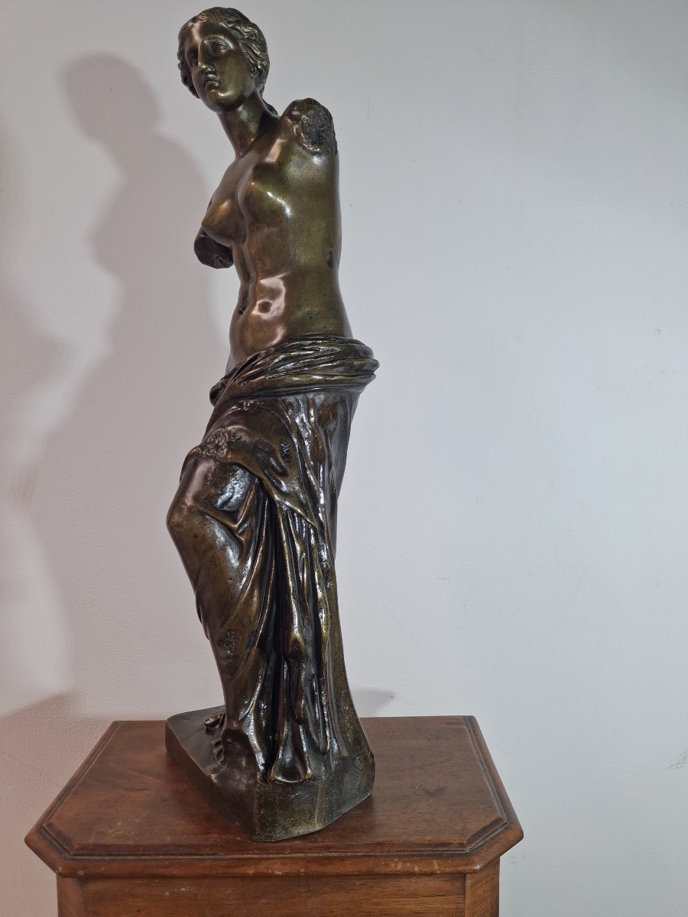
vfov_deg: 65.3
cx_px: 344
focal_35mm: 27
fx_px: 716
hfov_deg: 51.4
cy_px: 458
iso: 40
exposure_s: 1/100
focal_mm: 4
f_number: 1.8
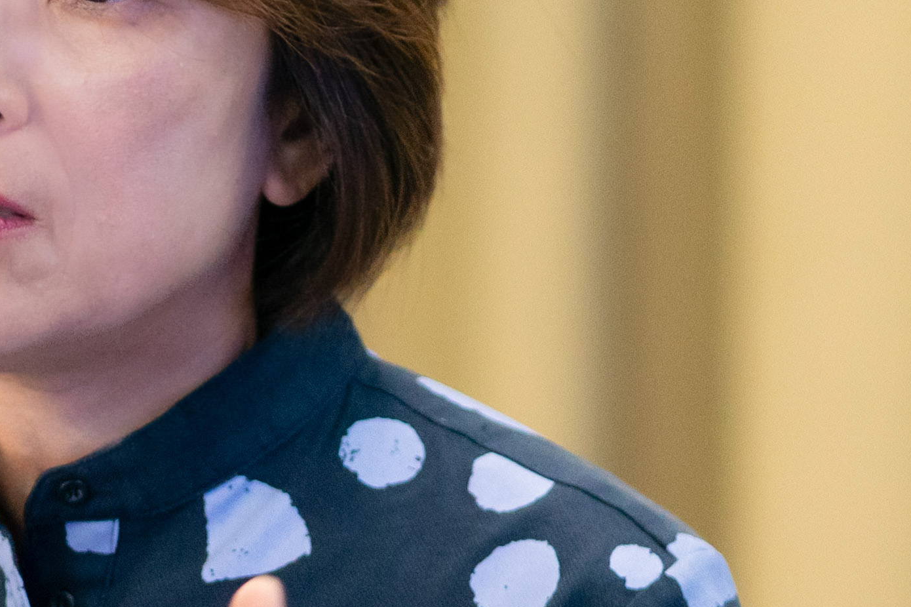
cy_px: 299
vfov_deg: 3.7
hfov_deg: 5.6
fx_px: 9284
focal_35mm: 367
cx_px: -29
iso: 1600
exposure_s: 1/200
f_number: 2
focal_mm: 85
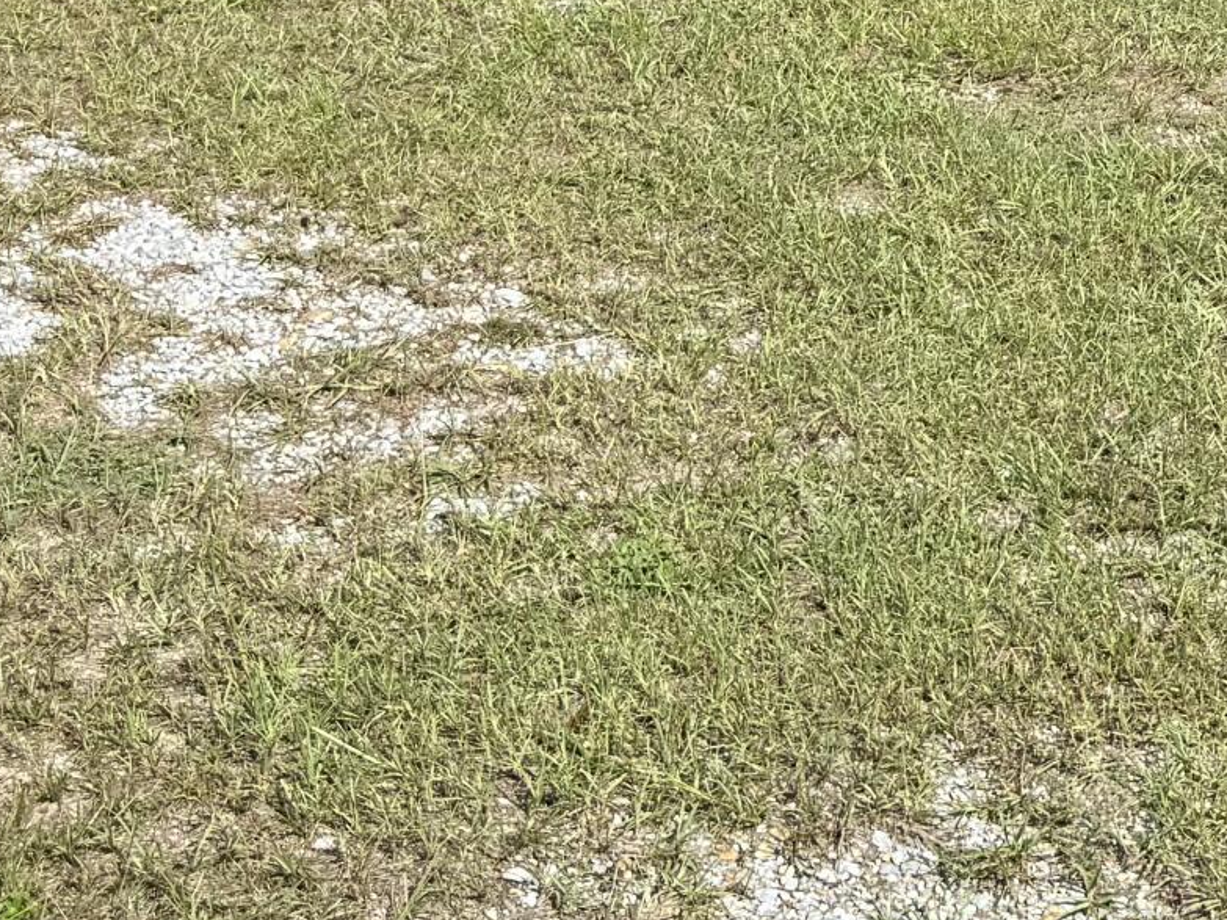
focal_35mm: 92
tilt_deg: -7.4
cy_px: -412
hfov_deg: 20.4
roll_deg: -2.4
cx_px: 1330
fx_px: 3261
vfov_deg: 15.0
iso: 80
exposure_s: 1/2232
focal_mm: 6.76
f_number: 1.78
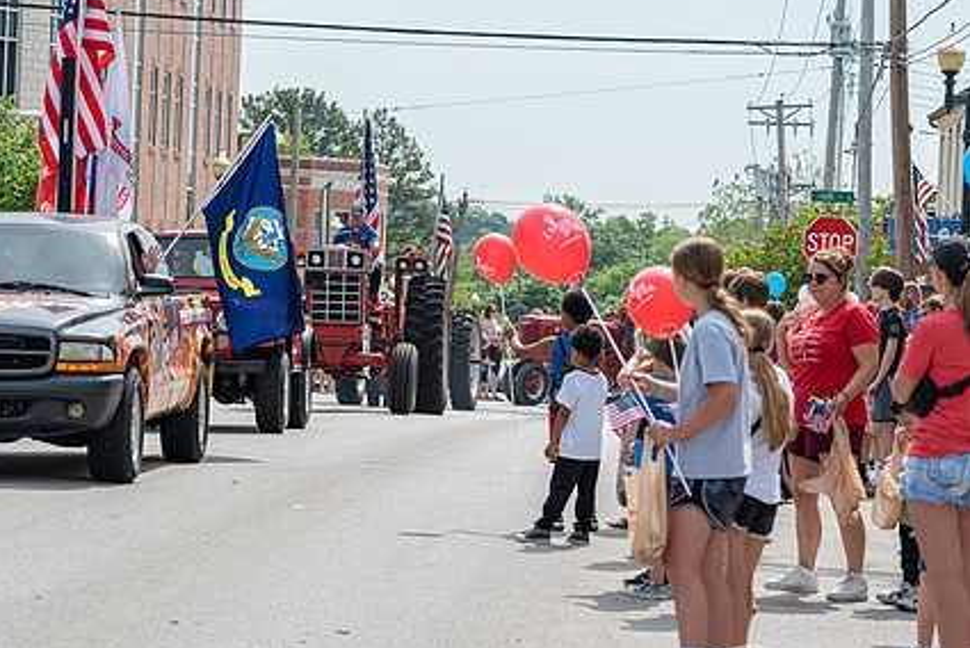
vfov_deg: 9.4
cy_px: 332
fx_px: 3936
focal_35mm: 146
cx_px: 310
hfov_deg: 14.0
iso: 400
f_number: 6.3
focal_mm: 107
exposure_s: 1/1000
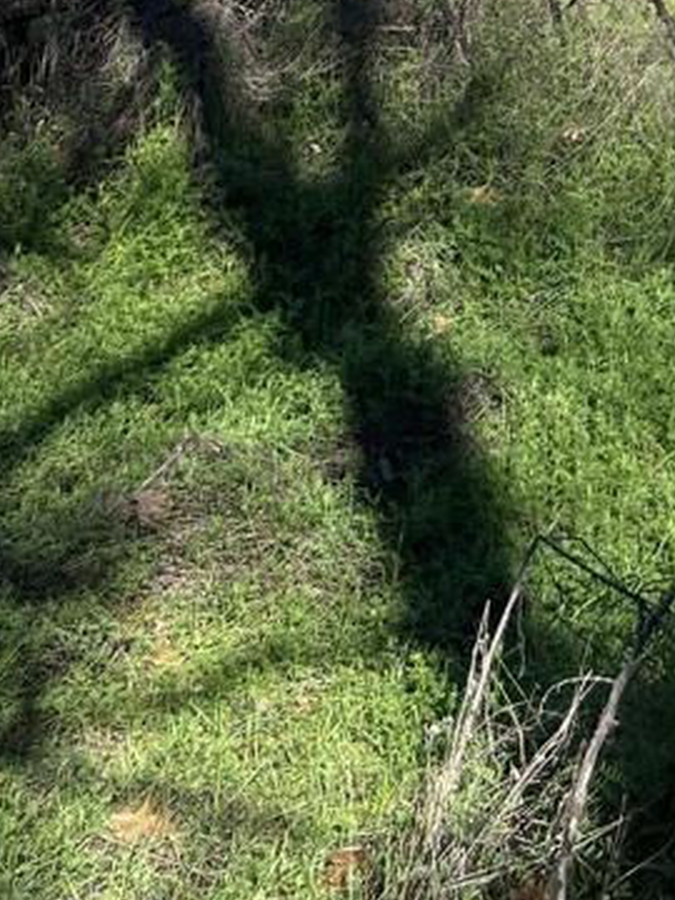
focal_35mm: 74
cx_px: 742
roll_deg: +2.2
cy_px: -298
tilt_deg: +5.4
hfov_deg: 19.1
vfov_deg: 23.1
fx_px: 1924
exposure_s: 1/2083
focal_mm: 5.7
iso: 50
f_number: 1.5
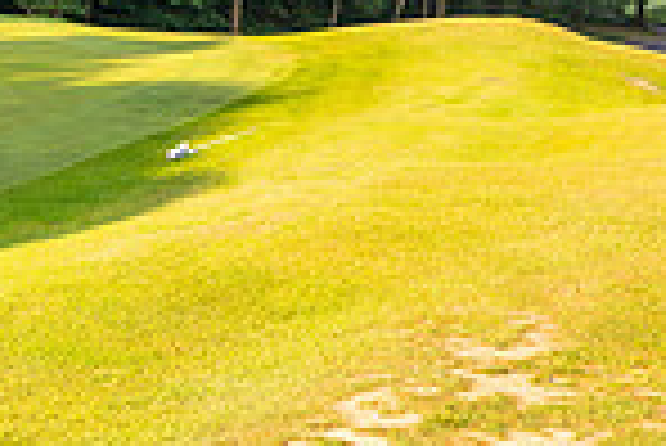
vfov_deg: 11.6
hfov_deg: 17.4
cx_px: -266
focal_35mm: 108
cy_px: -390
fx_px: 2000
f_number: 5
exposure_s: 1/640
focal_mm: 27.5
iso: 160
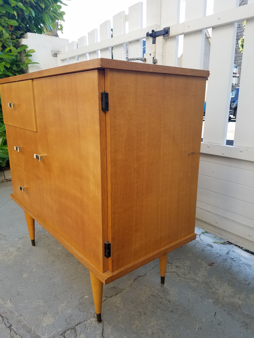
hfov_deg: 53.1
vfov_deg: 67.3
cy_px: 169
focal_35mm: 26
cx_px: 127
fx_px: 254
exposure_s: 1/321
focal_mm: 4.2
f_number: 1.7
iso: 50
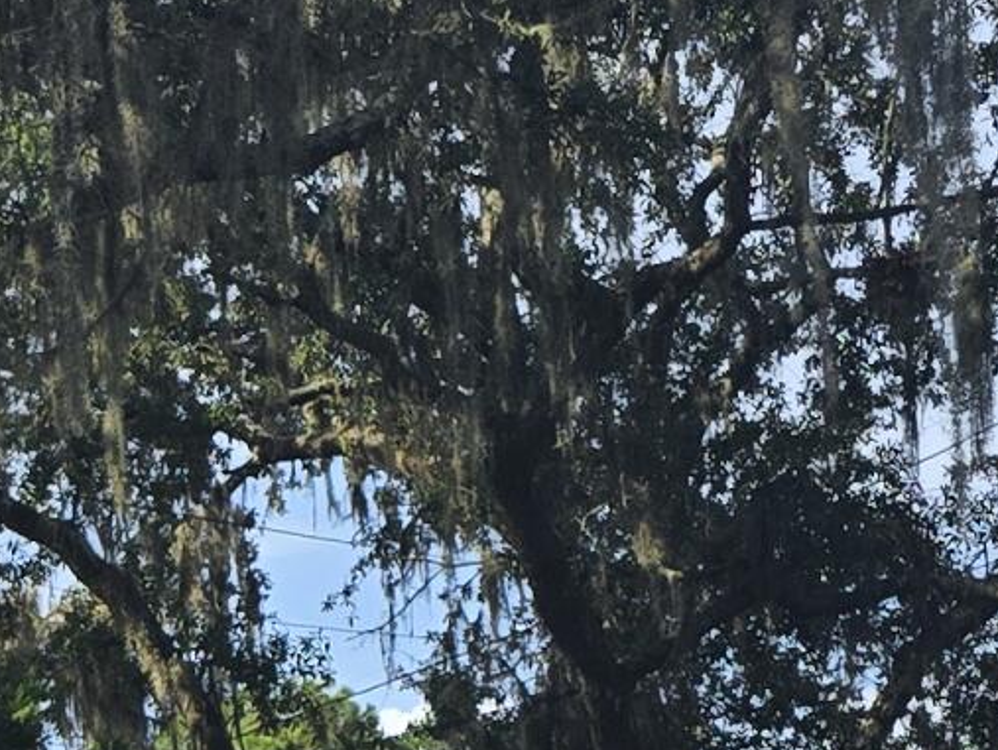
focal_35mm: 136
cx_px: -839
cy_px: 1728
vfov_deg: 9.8
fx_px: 3924
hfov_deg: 13.0
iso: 12
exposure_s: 1/468
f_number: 1.7
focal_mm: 6.3
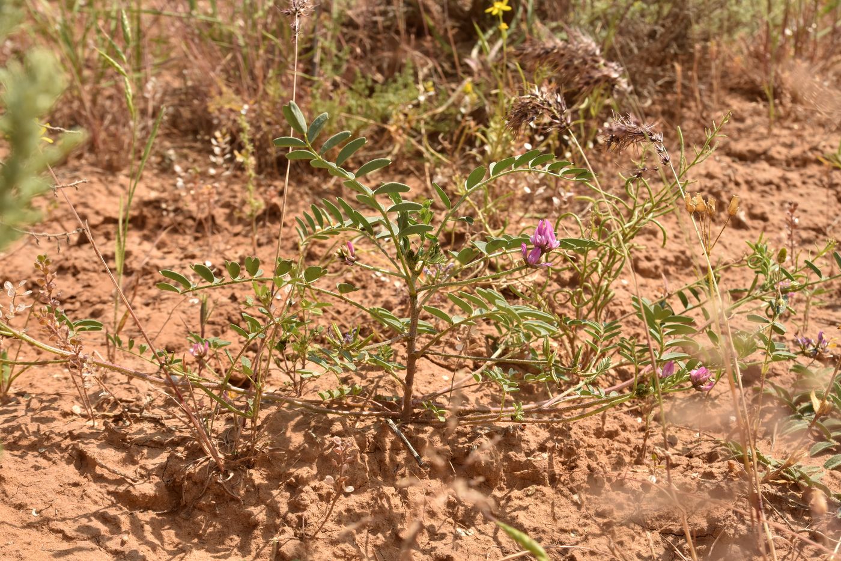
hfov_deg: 41.1
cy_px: 280
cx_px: 420
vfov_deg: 28.1
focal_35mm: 48
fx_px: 1121
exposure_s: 1/500
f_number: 11
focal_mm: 32
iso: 250
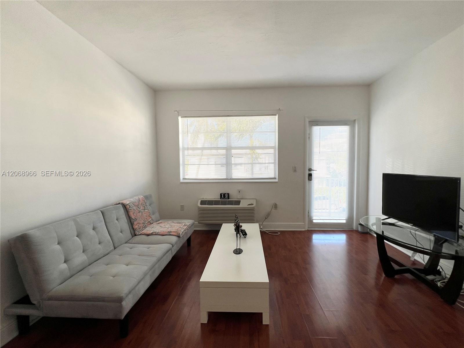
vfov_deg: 89.9
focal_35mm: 13
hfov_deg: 106.2
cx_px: 232
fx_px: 174
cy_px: 174
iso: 32
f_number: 1.8
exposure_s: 1/139
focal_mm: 1.57
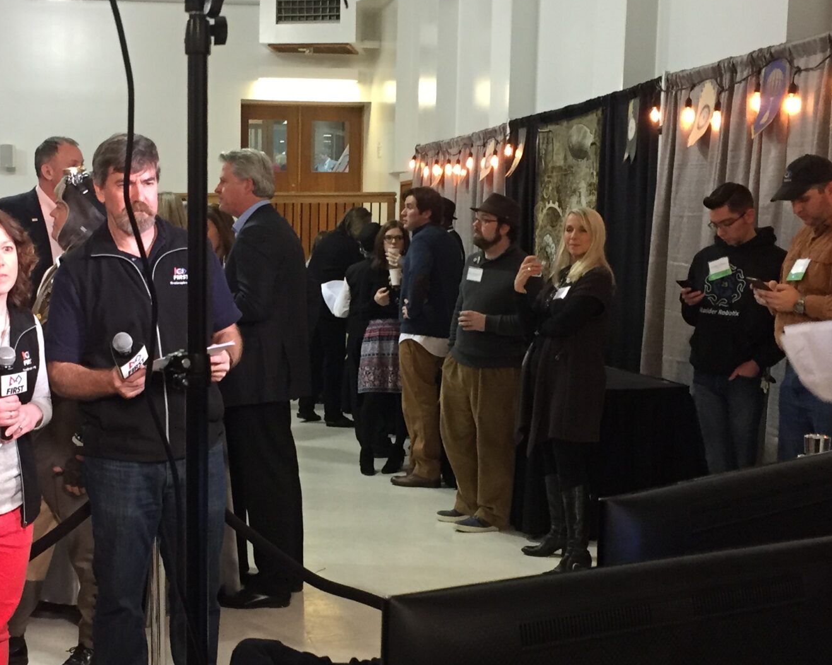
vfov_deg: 27.6
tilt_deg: -5.3
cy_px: 375
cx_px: 287
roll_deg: -0.5
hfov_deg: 33.9
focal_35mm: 55
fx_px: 1354
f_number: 2.2
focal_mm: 4.15
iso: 160
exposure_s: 1/30
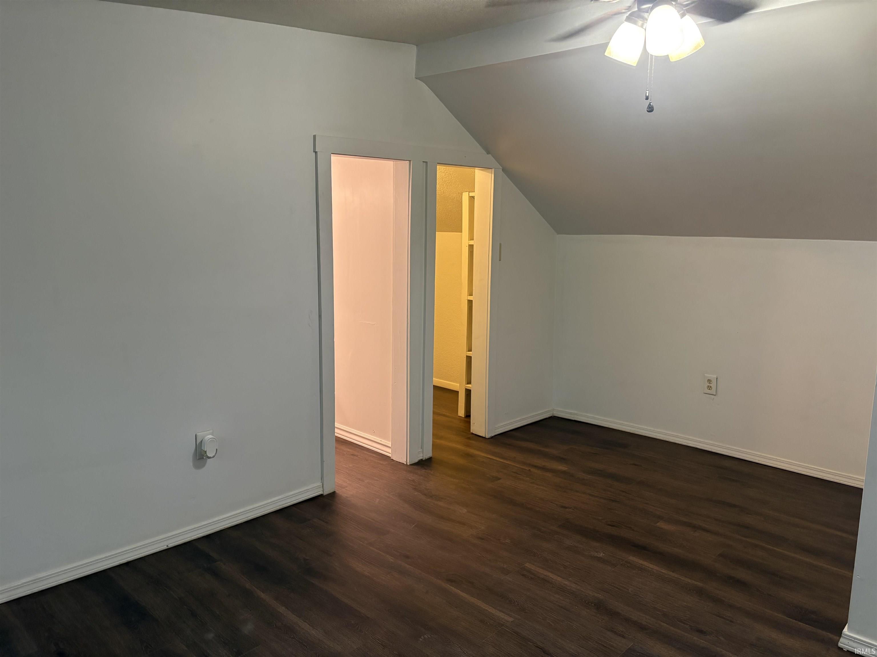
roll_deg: -0.4
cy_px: 328
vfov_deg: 53.1
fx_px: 659
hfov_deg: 67.3
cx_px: 438
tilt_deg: -10.2
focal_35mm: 26
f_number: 1.6
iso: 200
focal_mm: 5.96
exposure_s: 1/60
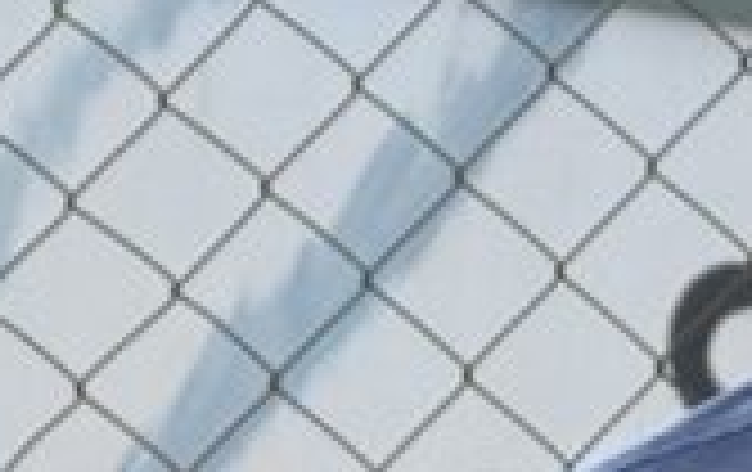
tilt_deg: +2.7
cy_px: 548
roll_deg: -2.4
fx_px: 11989
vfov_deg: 2.3
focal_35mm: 584
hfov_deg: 3.6
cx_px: 1058
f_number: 2.8
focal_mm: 15.66
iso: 64
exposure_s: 1/1004
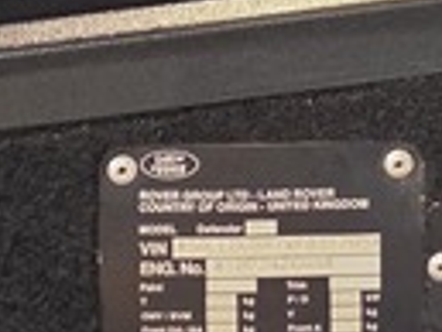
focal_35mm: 183
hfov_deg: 10.0
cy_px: -818
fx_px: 2339
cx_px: 887
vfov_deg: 6.9
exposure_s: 1/100
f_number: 1.7
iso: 320
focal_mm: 6.25
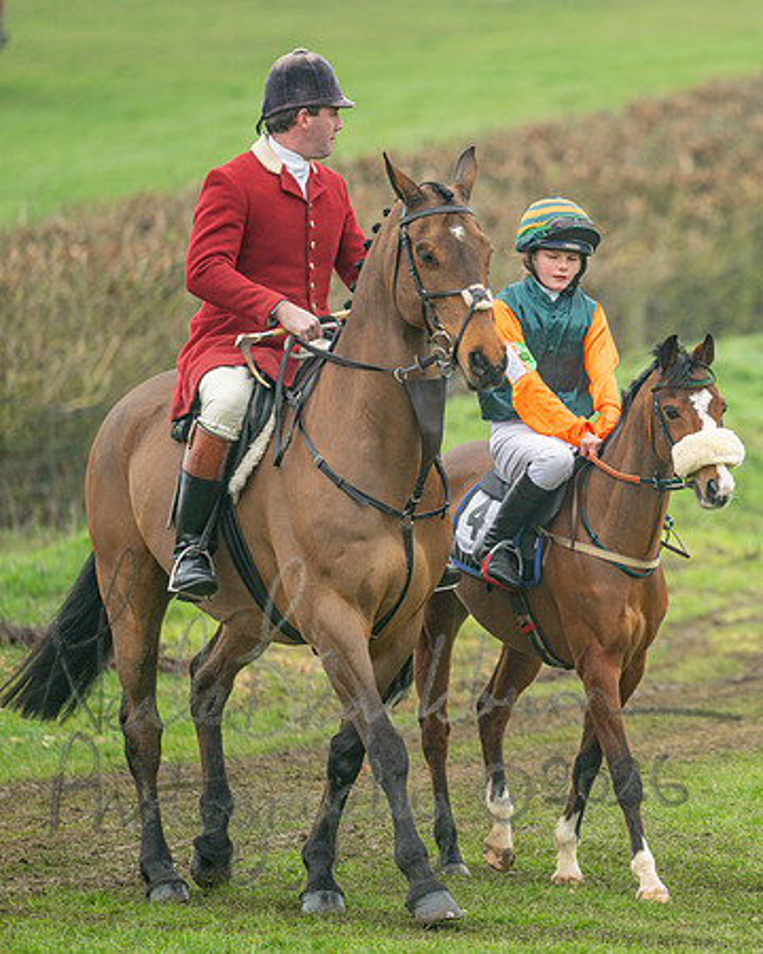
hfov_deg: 2.7
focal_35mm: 564
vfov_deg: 3.4
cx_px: 688
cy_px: 478
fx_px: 15913
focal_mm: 400
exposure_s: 1/500
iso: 400
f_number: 4.5
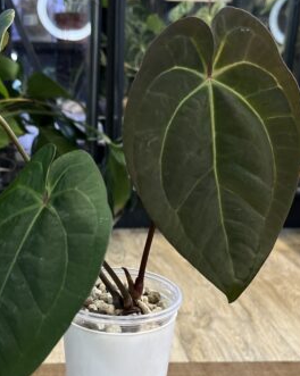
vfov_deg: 41.9
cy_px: 224
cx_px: 95
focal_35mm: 44
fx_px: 489
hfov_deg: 33.7
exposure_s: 1/108
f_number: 1.6
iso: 125
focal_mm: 5.1
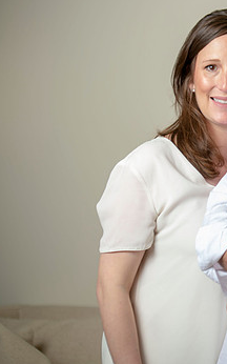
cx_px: 298
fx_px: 1724
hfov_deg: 7.4
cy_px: 191
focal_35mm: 174
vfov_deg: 12.0
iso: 80
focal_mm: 102
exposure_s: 1/200
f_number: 2.8
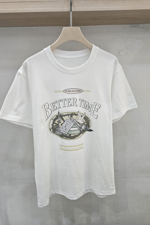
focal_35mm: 24
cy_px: 112
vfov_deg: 73.7
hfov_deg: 53.1
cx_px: 73
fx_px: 150
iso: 160
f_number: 1.8
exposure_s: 1/120
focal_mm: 5.4
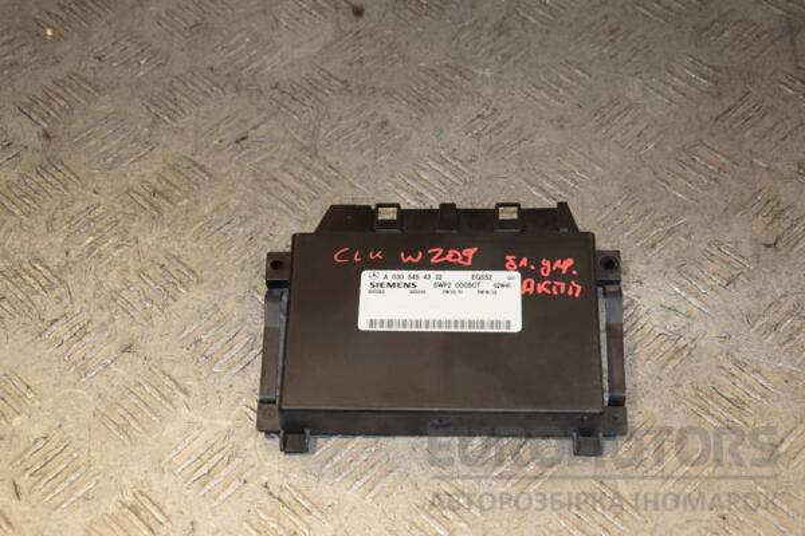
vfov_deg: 20.2
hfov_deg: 29.9
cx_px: 402
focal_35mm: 68
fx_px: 1509
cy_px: 268
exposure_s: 1/200
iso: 800
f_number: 6.3
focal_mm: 45
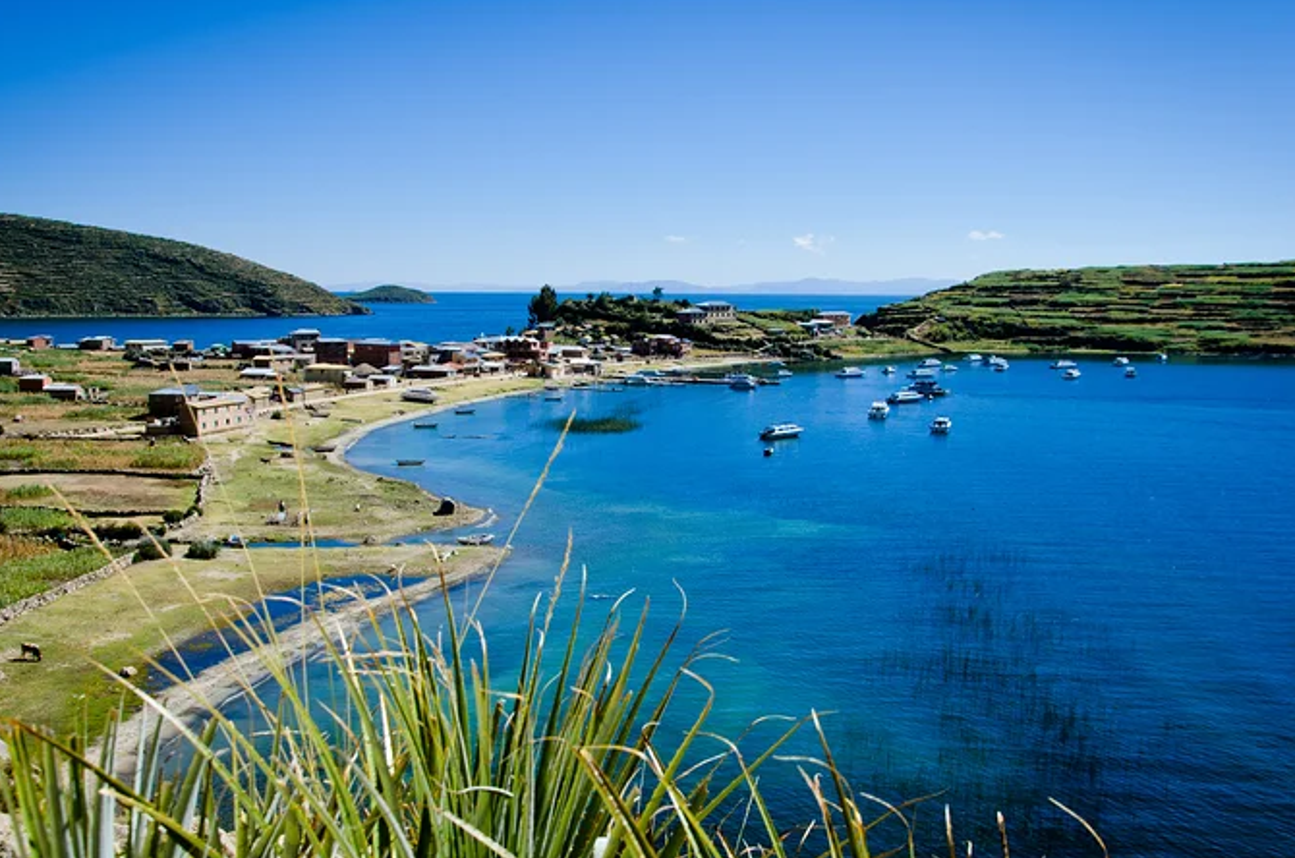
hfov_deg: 45.5
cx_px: 622
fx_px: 1544
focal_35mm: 43
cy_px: 444
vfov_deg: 31.1
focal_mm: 24
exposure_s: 1/400
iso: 100
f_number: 9
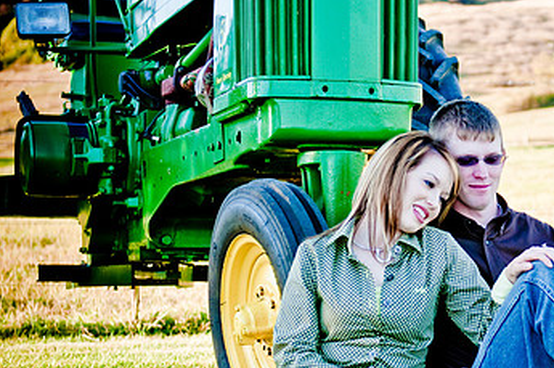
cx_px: 461
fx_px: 1859
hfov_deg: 16.8
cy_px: 245
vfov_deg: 11.3
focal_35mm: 121
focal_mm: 48
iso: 160
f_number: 2.8
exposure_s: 1/250
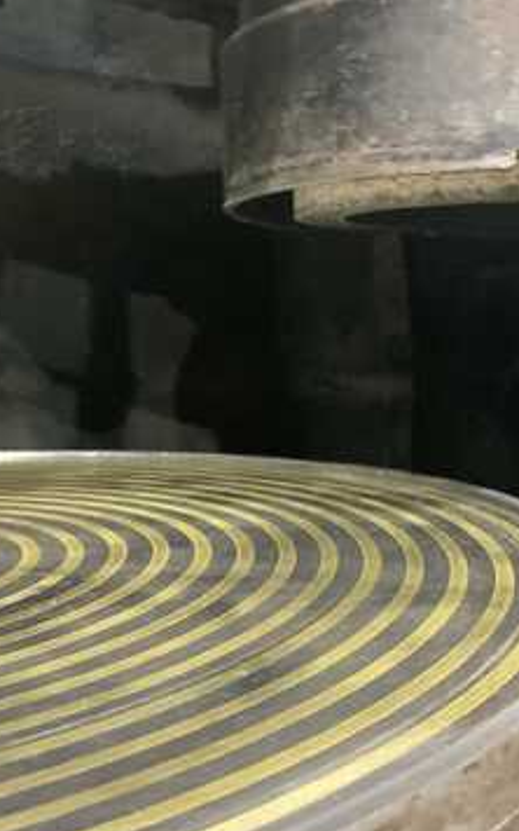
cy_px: 375
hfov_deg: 24.4
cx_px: 440
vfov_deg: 38.8
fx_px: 1176
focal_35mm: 52
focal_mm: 3
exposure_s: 1/24
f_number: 1.8
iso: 500
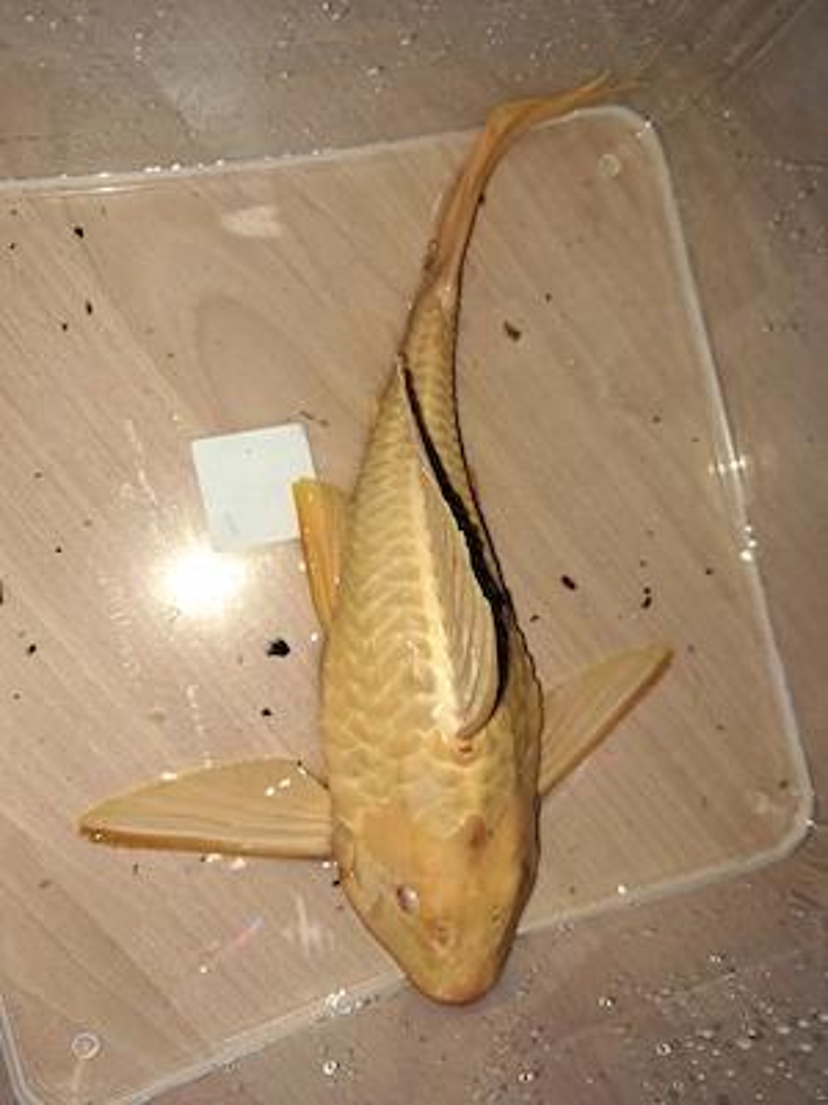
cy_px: 552
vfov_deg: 71.6
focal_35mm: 24
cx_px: 414
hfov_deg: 56.8
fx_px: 765
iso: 80
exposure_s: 1/50
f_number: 1.8
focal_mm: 5.23
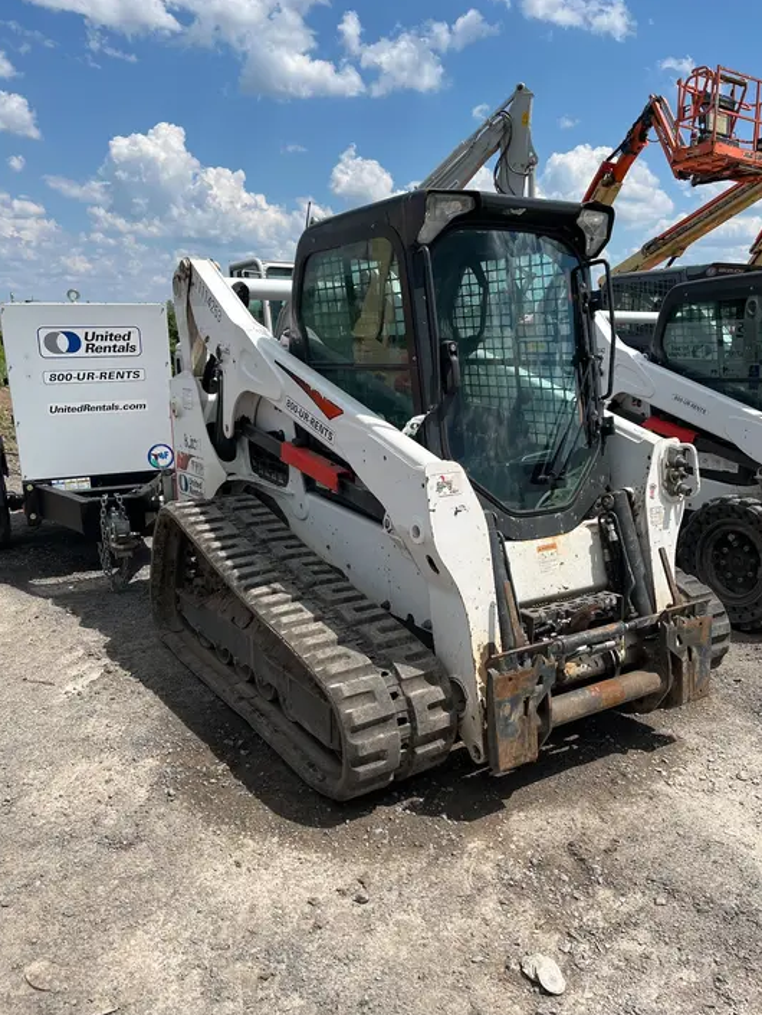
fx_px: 792
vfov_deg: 65.3
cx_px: 388
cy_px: 523
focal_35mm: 27
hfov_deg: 51.4
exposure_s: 1/3876
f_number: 1.6
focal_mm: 5.1
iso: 50
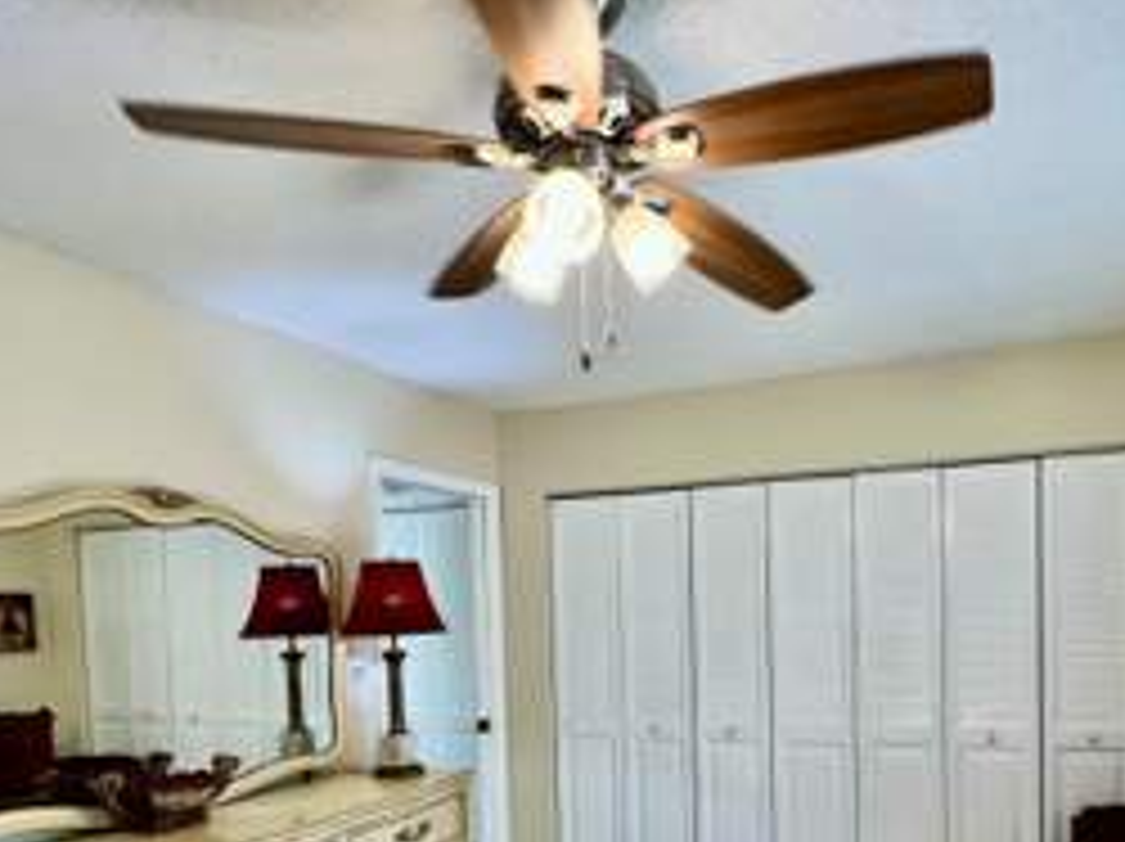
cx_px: 706
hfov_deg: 68.3
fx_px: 812
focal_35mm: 25
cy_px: 646
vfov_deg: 52.1
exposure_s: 1/120
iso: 160
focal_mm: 1.57
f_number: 1.8
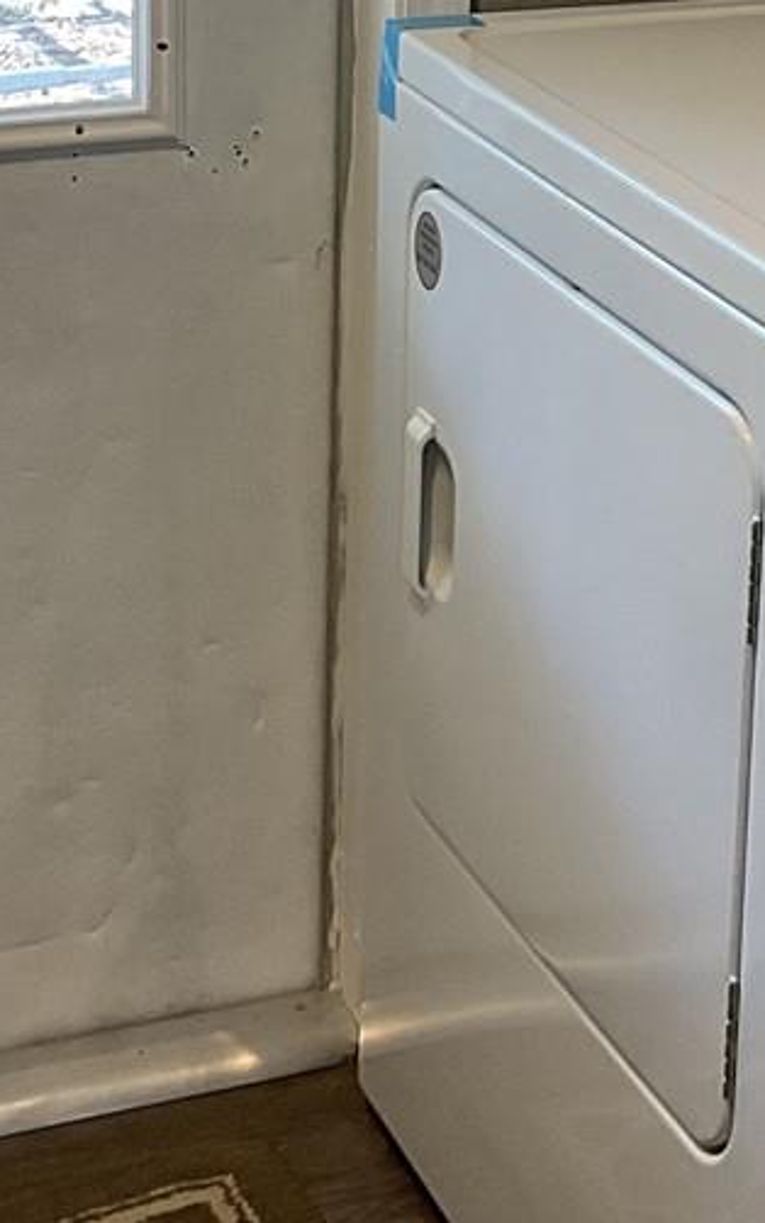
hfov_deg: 13.2
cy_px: -2
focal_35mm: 98
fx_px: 3267
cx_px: 677
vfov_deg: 20.5
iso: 50
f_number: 1.8
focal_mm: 3
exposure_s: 1/60
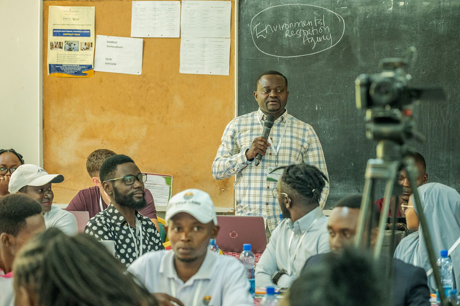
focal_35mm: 134
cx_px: 235
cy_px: 154
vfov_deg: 10.2
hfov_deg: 15.3
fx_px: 1710
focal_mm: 120
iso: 3200
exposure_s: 1/100
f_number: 4.5
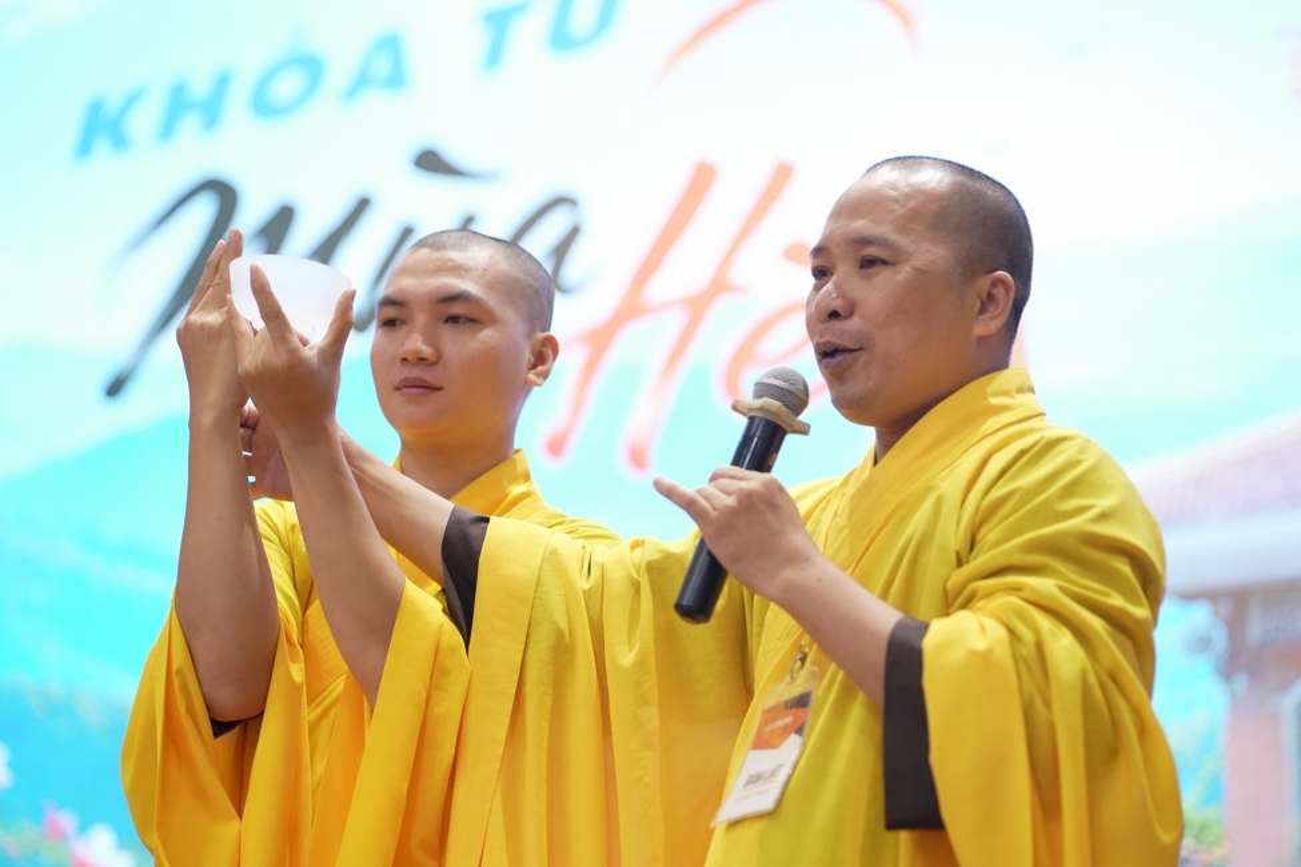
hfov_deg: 22.1
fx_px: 3325
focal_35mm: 92
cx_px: 650
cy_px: 434
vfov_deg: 14.9
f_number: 2.8
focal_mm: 92
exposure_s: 1/250
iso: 4000
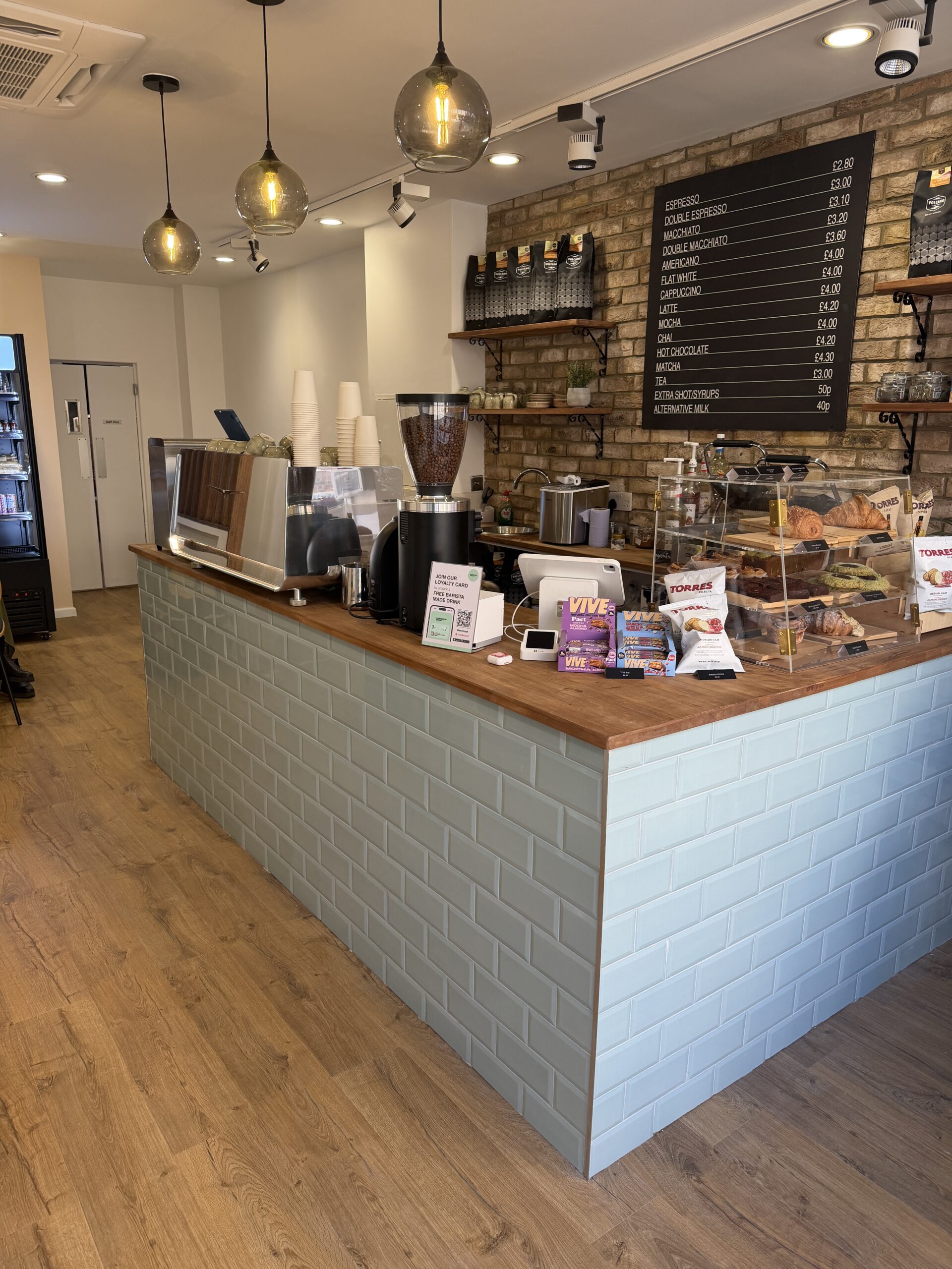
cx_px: 476
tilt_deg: -13.5
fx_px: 880
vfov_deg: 71.6
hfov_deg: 56.8
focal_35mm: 24
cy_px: 634
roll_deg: -1.1
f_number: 1.78
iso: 100
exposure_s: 1/140
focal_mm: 6.76
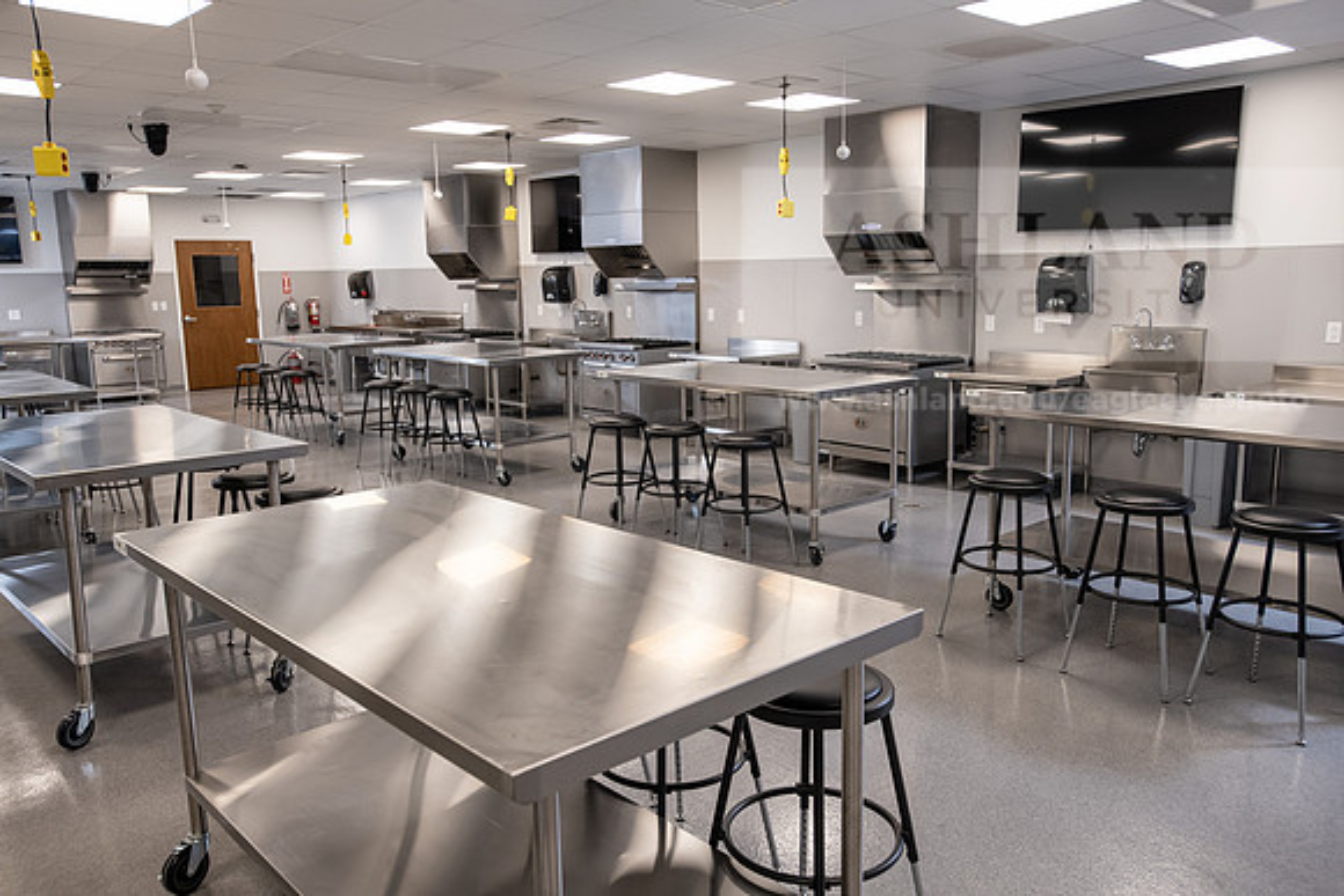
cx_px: 672
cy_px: 448
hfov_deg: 65.5
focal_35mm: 28
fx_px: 1046
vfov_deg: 46.4
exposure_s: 1/125
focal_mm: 28
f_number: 5.6
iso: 1000
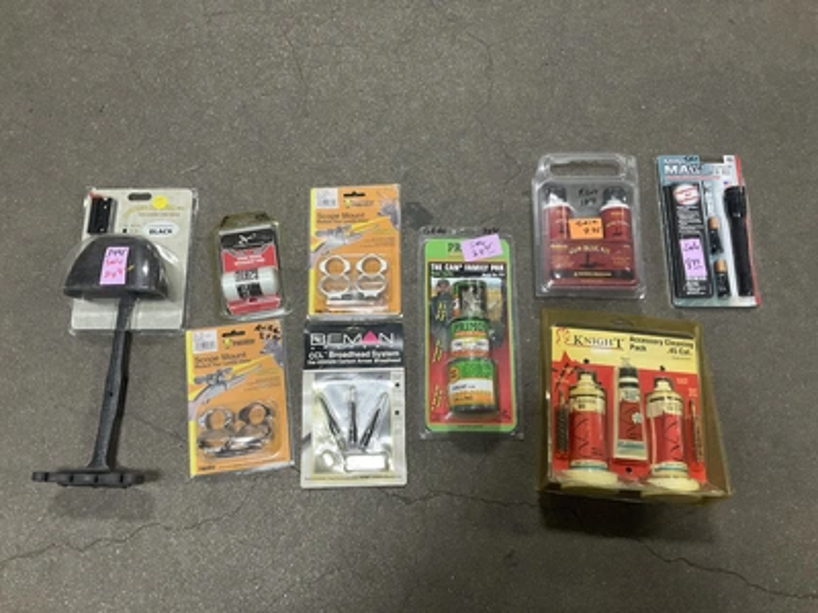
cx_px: 409
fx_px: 685
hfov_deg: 61.7
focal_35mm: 29
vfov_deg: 48.2
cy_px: 306
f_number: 1.8
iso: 250
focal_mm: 3
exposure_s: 1/60
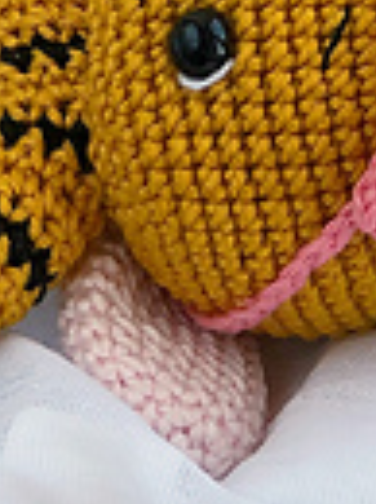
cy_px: -112
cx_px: 97
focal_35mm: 281
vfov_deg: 7.0
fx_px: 4083
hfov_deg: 5.3
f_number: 2.8
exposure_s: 1/60
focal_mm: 6.6
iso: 20
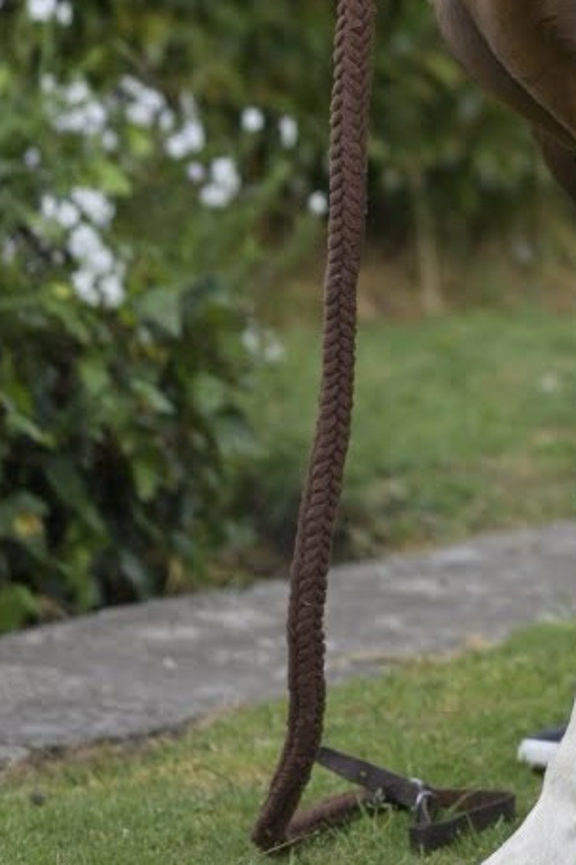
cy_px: -264
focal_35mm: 302
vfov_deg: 6.8
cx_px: 959
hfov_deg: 4.5
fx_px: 7247
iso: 80
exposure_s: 1/1000
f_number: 1.8
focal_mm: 85
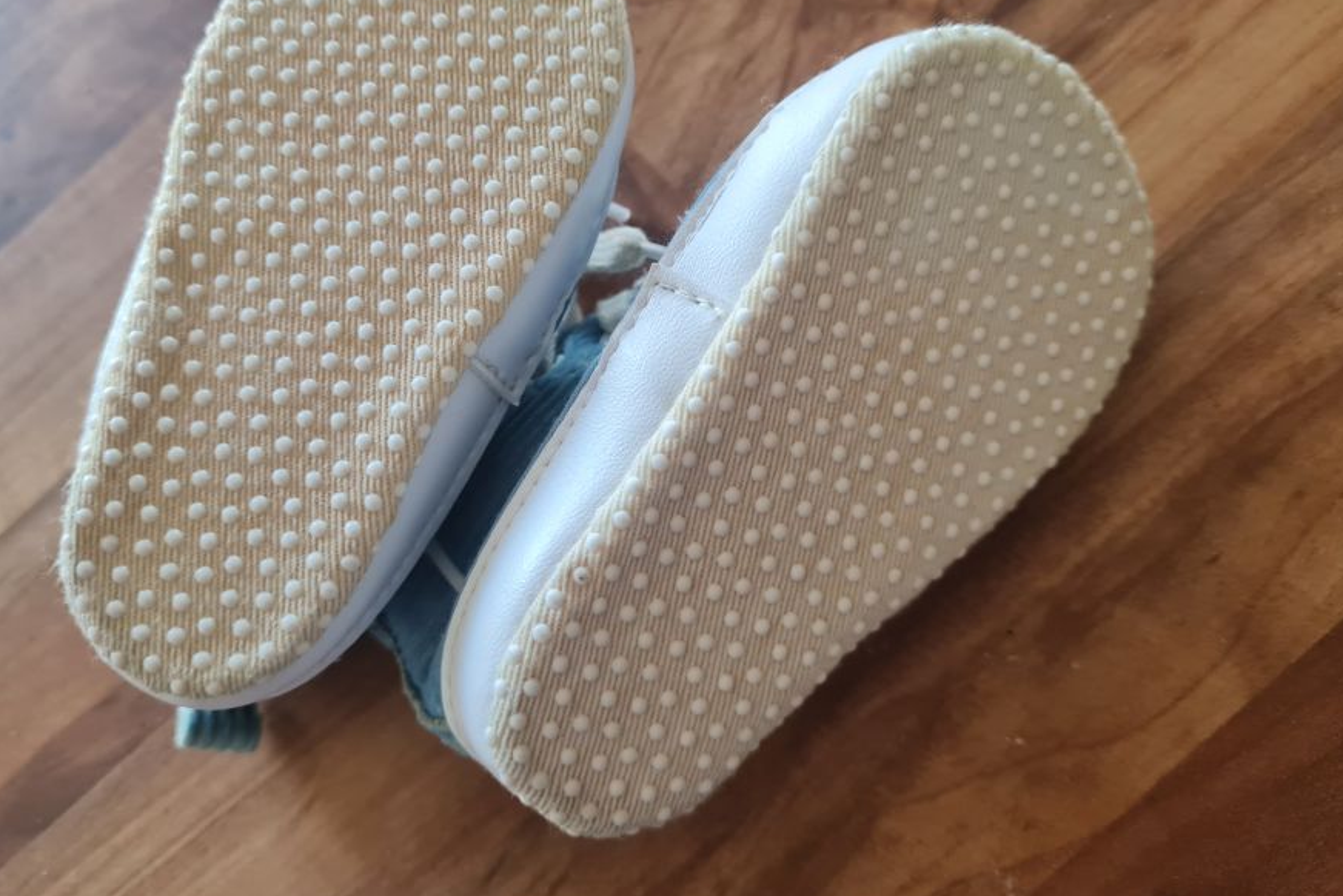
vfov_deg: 42.1
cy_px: 356
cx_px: 593
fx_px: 1157
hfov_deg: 60.1
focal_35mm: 31
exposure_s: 1/60
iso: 200
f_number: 1.8
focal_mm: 5.4
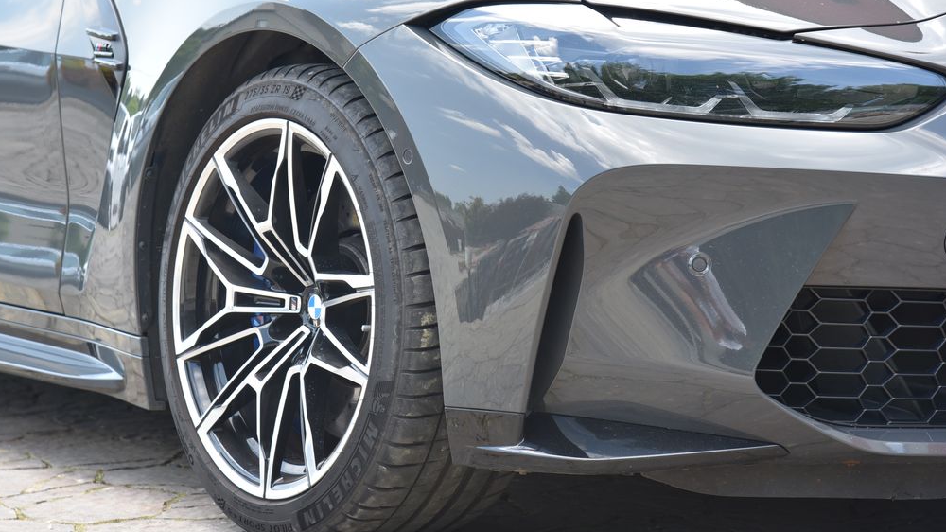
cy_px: 242
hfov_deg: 21.0
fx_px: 2558
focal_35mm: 102
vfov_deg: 11.9
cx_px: 474
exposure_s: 1/160
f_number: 6.3
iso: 500
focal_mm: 95
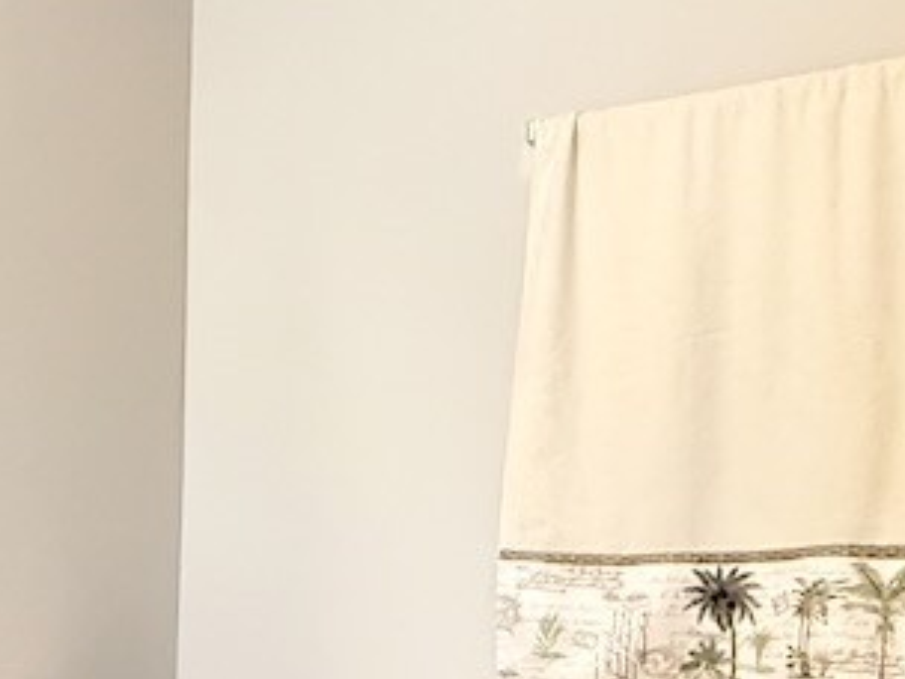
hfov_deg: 31.6
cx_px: 143
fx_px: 1542
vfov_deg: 24.2
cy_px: 590
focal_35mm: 59
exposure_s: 1/60
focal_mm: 2.22
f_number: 2.2
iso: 800
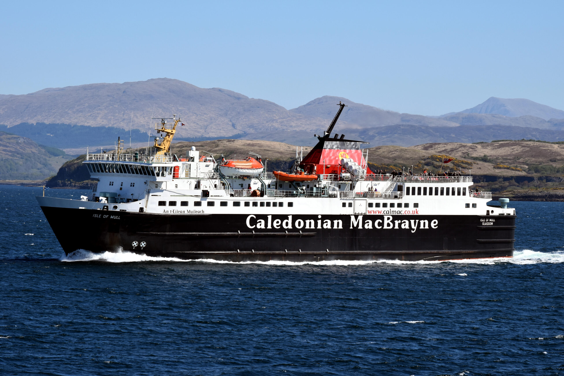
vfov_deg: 8.3
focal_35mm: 165
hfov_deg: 12.5
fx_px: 2585
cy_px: 188
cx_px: 282
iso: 200
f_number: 11
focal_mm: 110
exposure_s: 1/500
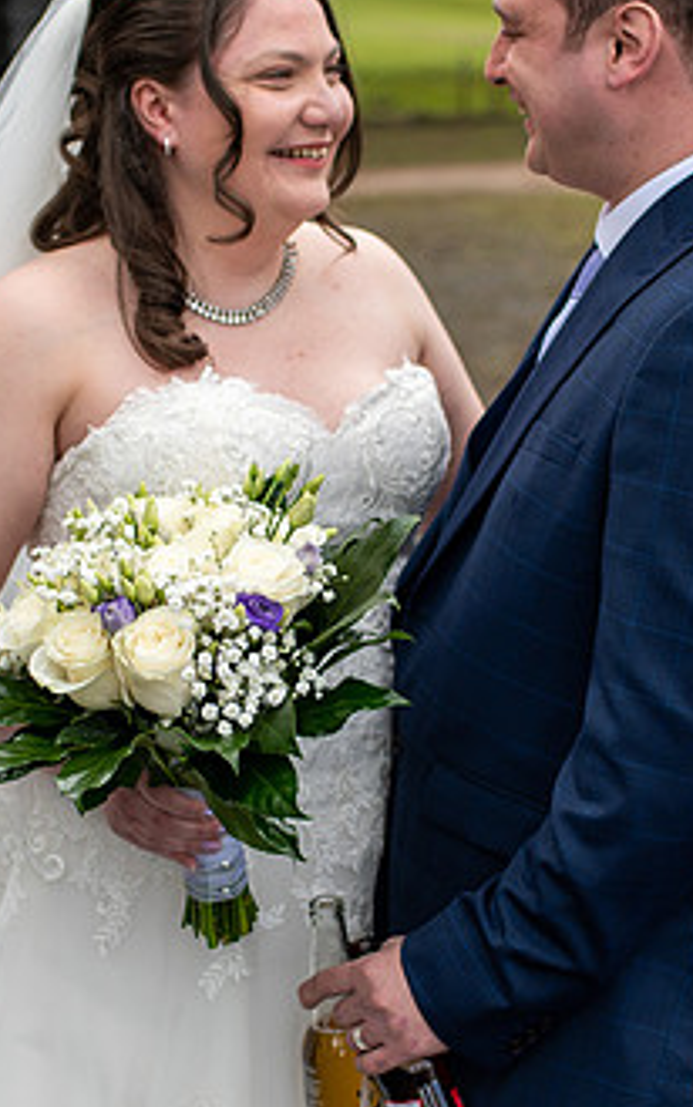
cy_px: 627
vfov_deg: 24.1
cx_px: 335
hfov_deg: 15.2
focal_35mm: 86
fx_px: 2595
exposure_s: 1/1250
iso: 100
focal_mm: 35
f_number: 2.5
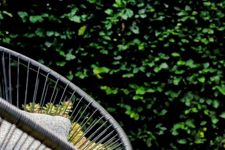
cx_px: 450
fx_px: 1006
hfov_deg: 11.5
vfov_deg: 8.5
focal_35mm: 161
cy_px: 140
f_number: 2.8
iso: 100
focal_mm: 35
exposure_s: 1/400
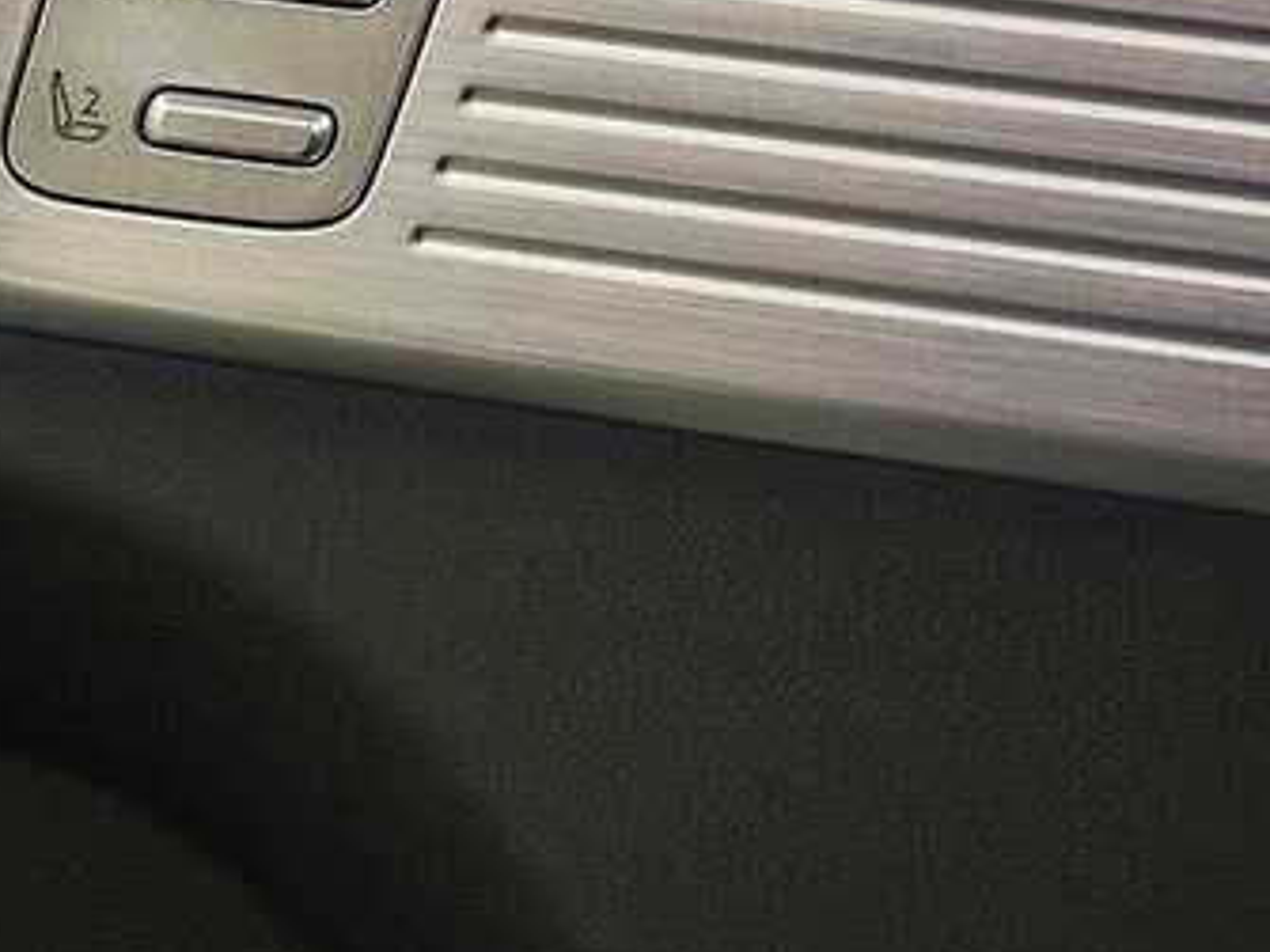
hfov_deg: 14.7
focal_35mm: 129
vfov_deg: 11.5
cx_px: -326
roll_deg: +0.2
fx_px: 4731
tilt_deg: -19.5
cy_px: 525
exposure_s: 1/50
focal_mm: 6.86
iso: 100
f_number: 1.78
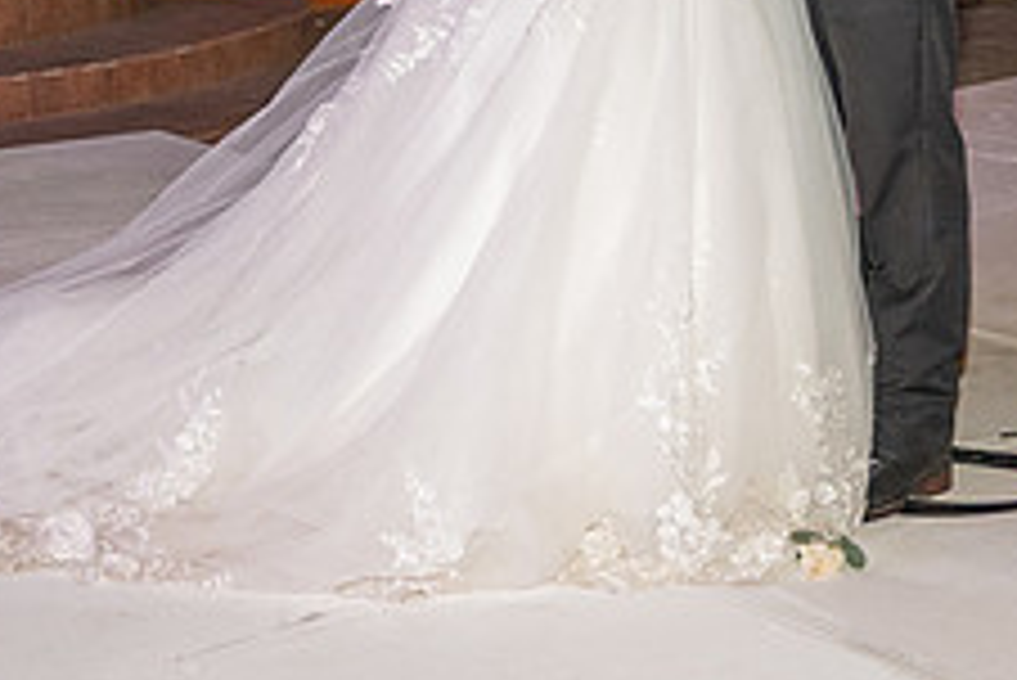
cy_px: -7
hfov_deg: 22.0
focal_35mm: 92
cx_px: 719
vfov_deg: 14.6
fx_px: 2601
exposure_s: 1/160
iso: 2000
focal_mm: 28
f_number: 4
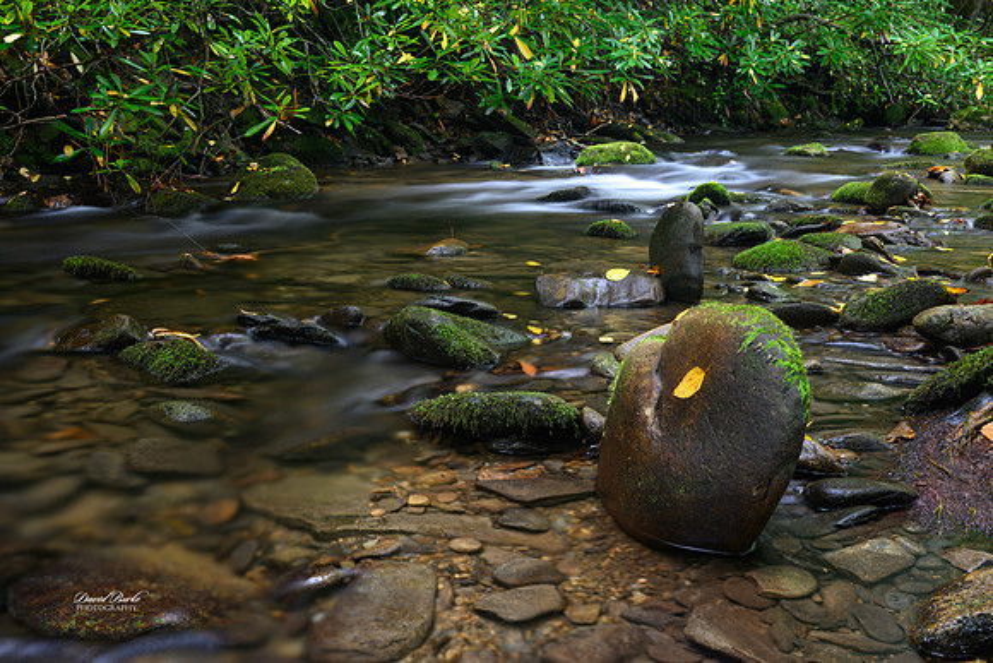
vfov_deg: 36.0
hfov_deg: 51.9
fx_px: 1021
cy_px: 332
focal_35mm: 37
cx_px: 496
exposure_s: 13
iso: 64
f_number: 16
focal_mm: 37
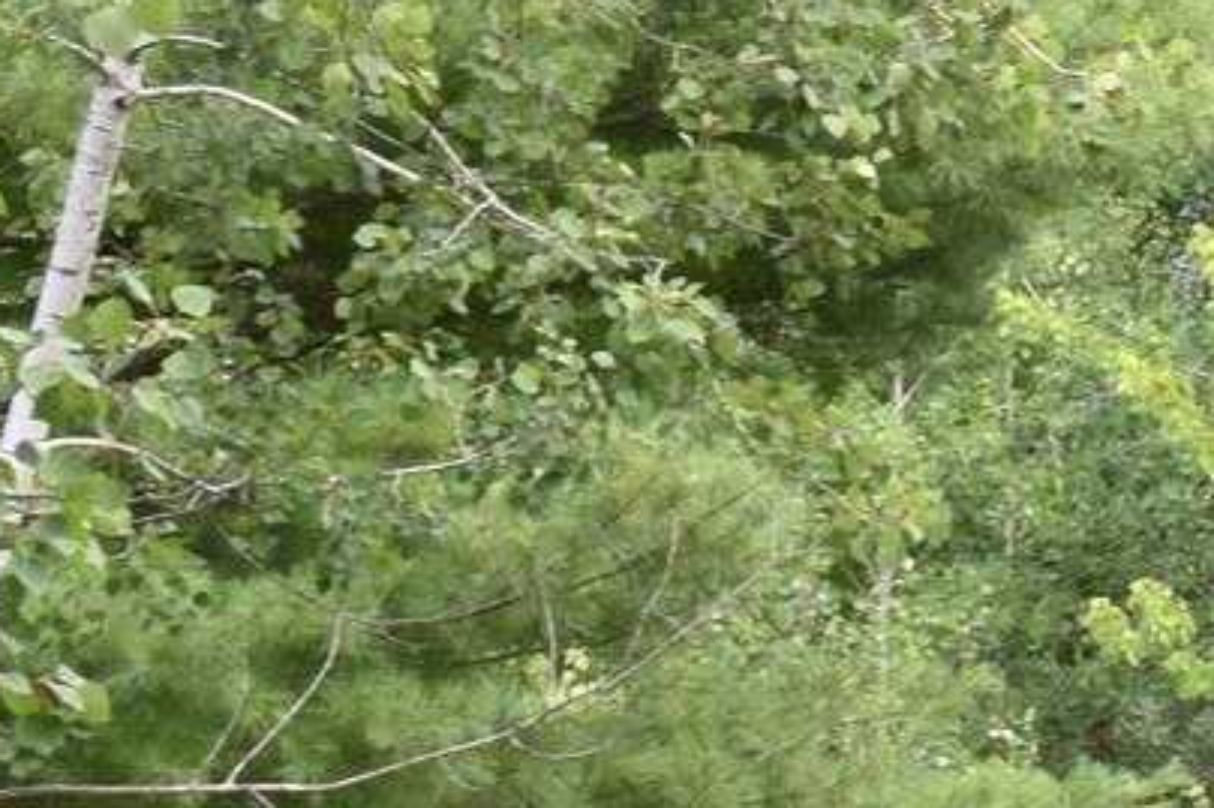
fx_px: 7338
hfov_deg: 8.5
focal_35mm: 218
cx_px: 3134
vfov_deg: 6.3
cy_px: 583
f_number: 9
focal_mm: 27
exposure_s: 1/125
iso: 400
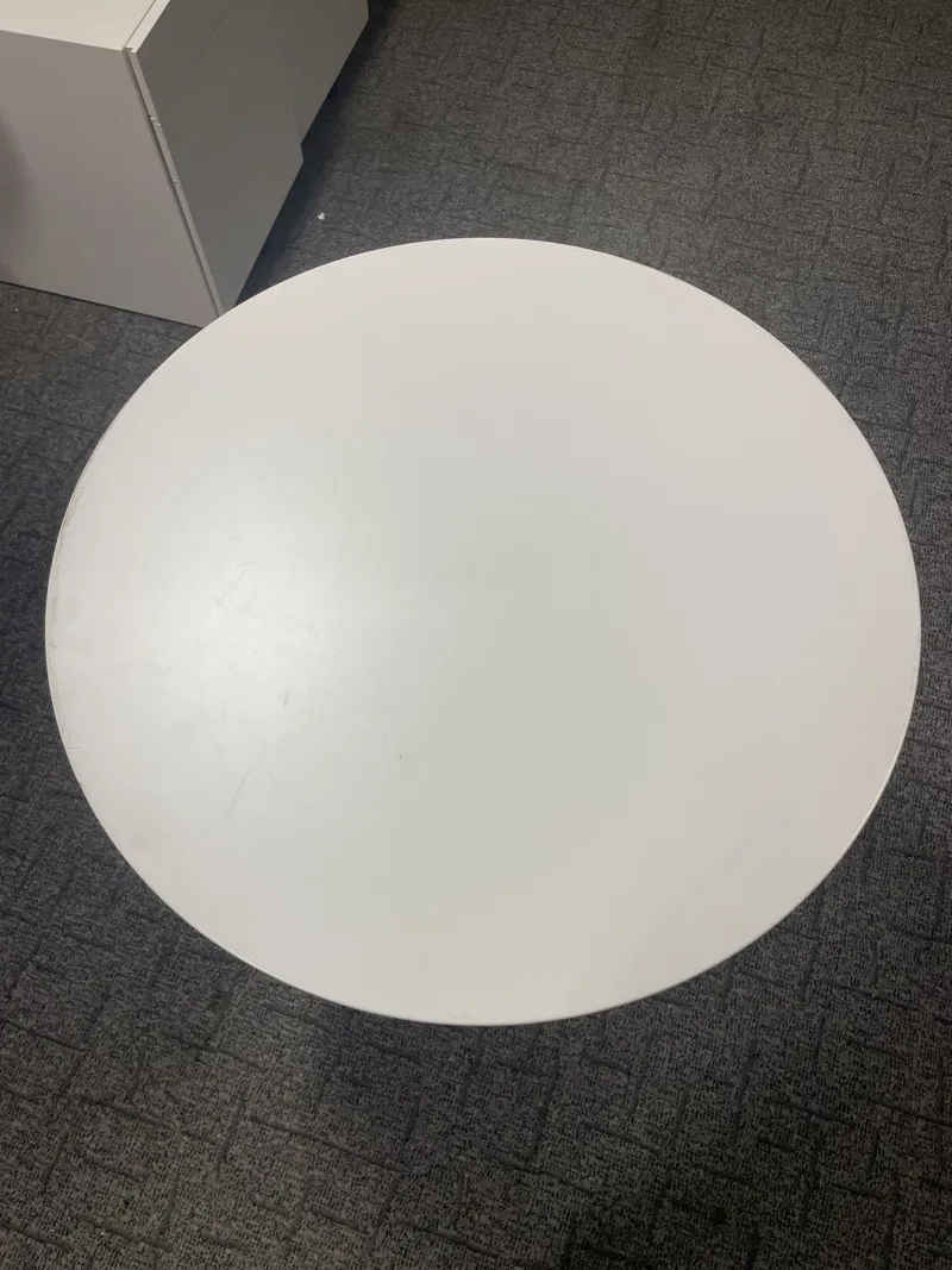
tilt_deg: -65.9
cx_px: 476
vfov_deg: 67.3
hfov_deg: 53.1
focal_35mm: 26
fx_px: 954
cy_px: 635
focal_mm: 4.2
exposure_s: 1/100
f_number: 1.6
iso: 80
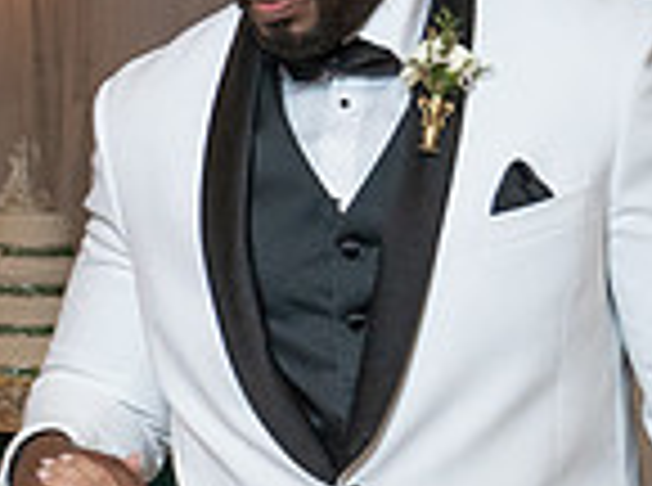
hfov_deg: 9.7
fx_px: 3758
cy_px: 380
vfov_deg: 7.4
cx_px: -172
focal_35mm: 200
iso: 2000
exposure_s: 1/200
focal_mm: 38
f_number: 4
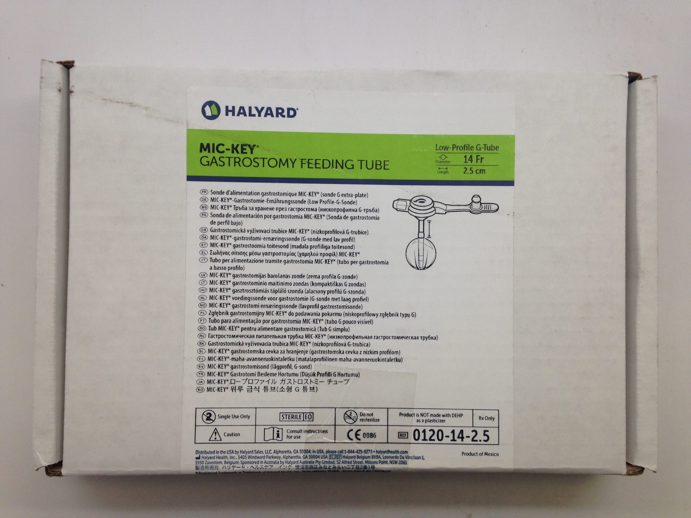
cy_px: 259
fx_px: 659
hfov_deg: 55.4
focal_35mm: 33
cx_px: 346
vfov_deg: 42.9
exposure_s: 1/60
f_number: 2.4
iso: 50
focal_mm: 4.12
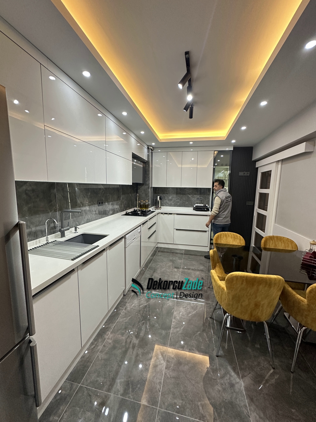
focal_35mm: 14
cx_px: 158
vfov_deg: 102.1
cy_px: 211
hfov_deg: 85.7
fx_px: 170
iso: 250
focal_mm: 2.22
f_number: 2.2
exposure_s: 1/100
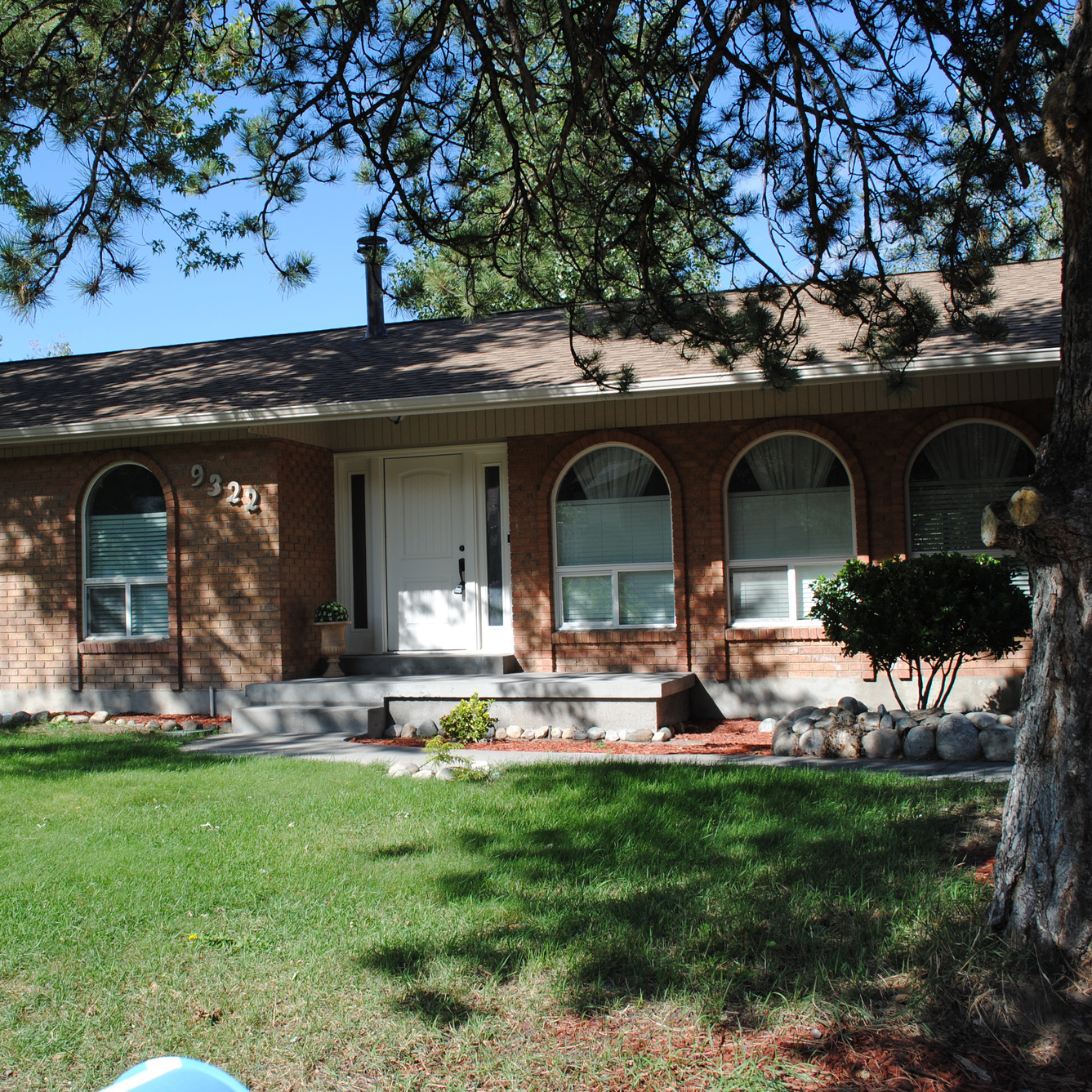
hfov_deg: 39.0
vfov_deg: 39.2
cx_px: 433
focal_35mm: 43
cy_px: 547
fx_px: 1535
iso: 100
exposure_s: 1/250
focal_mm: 22
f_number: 8
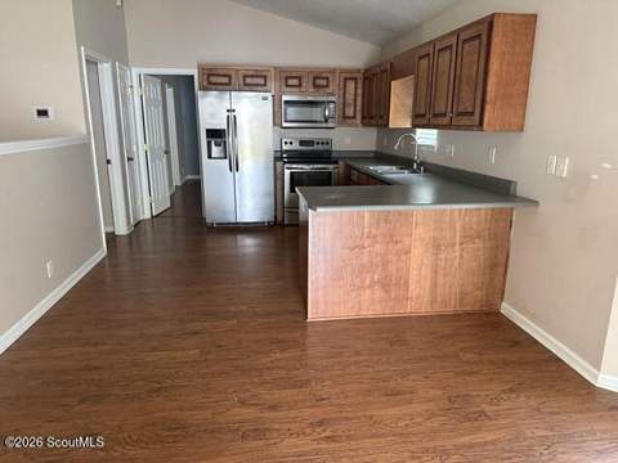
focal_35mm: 24
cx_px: 309
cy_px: 232
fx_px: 428
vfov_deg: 56.8
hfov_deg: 71.6
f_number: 1.78
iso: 800
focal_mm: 6.76
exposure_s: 1/55
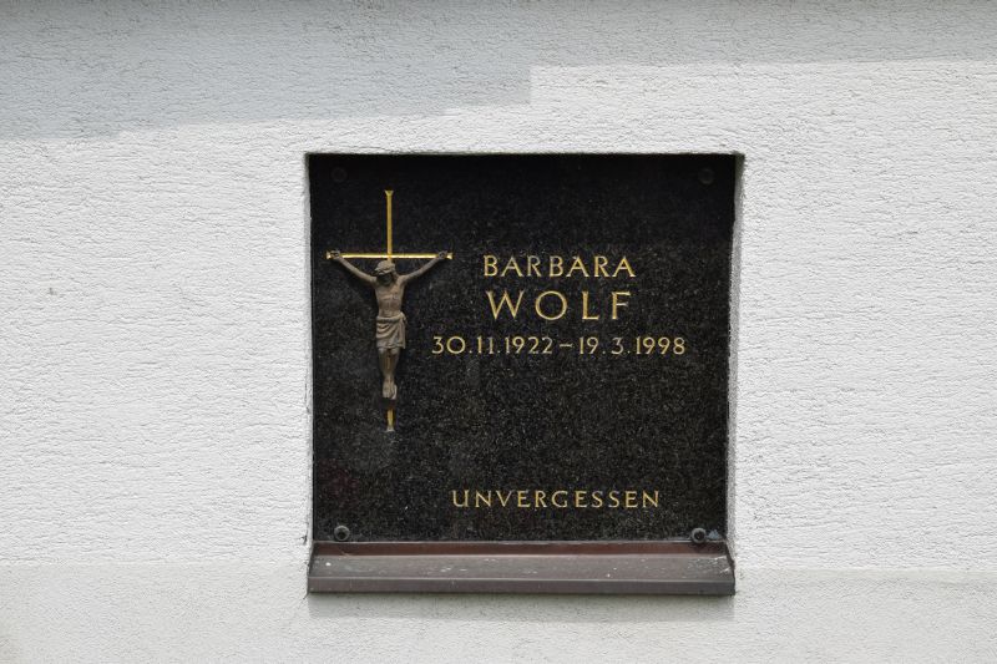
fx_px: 2160
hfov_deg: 26.0
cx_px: 498
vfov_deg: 17.5
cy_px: 332
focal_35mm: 78
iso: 200
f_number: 10
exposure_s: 1/400
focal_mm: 52
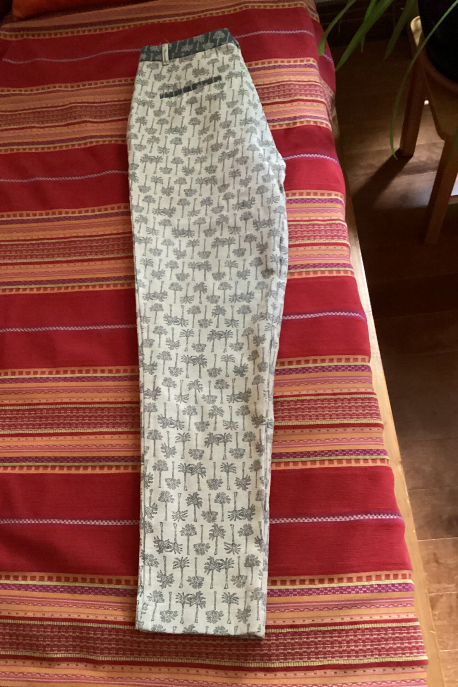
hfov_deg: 39.9
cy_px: 343
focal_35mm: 33
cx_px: 198
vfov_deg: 57.2
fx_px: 630
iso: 640
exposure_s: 1/24
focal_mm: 3.3
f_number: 2.4
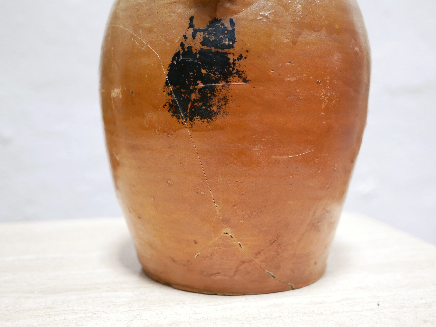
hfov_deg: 46.8
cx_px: 218
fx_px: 504
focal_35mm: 40
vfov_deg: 36.0
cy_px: 164
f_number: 1.7
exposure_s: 1/60
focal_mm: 20
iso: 640
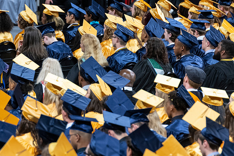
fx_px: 2512
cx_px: 54
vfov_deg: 3.6
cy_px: 53
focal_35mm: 386
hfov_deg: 5.3
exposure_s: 1/200
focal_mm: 200
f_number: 4.5
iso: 2000
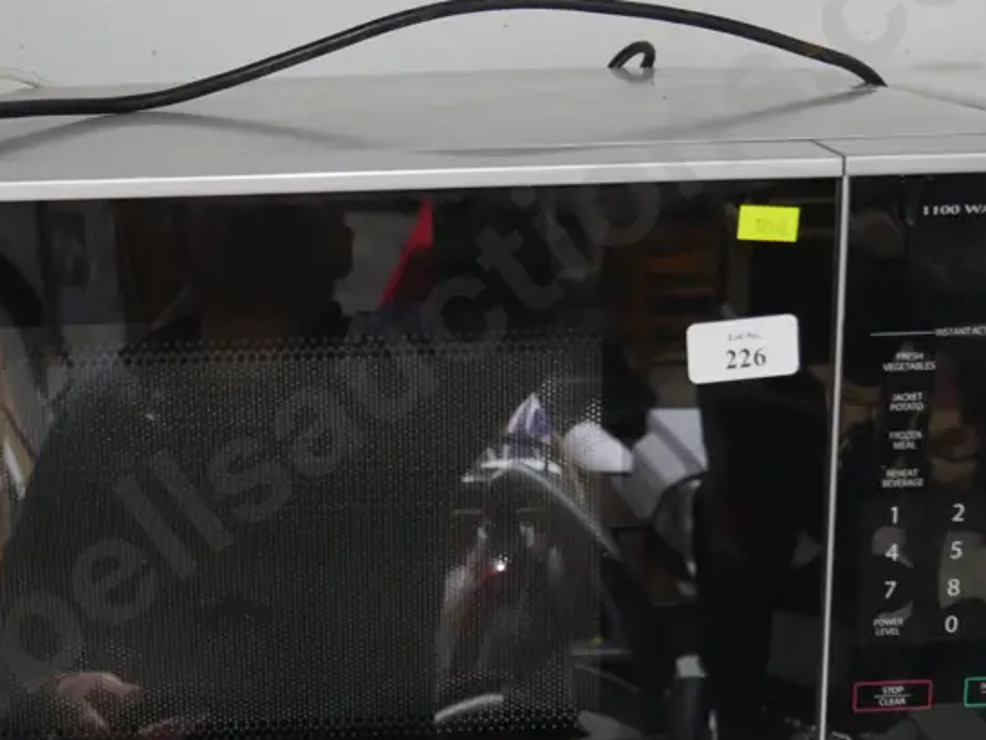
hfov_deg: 32.1
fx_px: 1710
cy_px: 364
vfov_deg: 24.4
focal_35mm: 60
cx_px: 401
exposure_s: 1/60
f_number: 3.6
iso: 800
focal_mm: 16
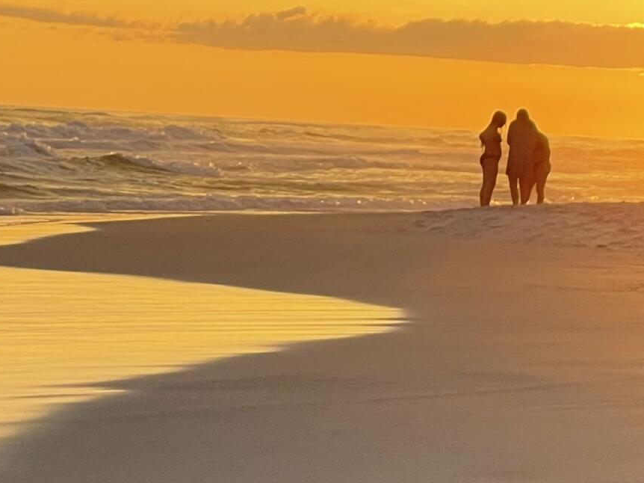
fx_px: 3366
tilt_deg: -4.2
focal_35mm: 181
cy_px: 337
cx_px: 24
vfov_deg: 8.2
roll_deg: -2.8
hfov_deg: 10.8
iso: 25
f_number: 2
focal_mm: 6
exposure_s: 1/410
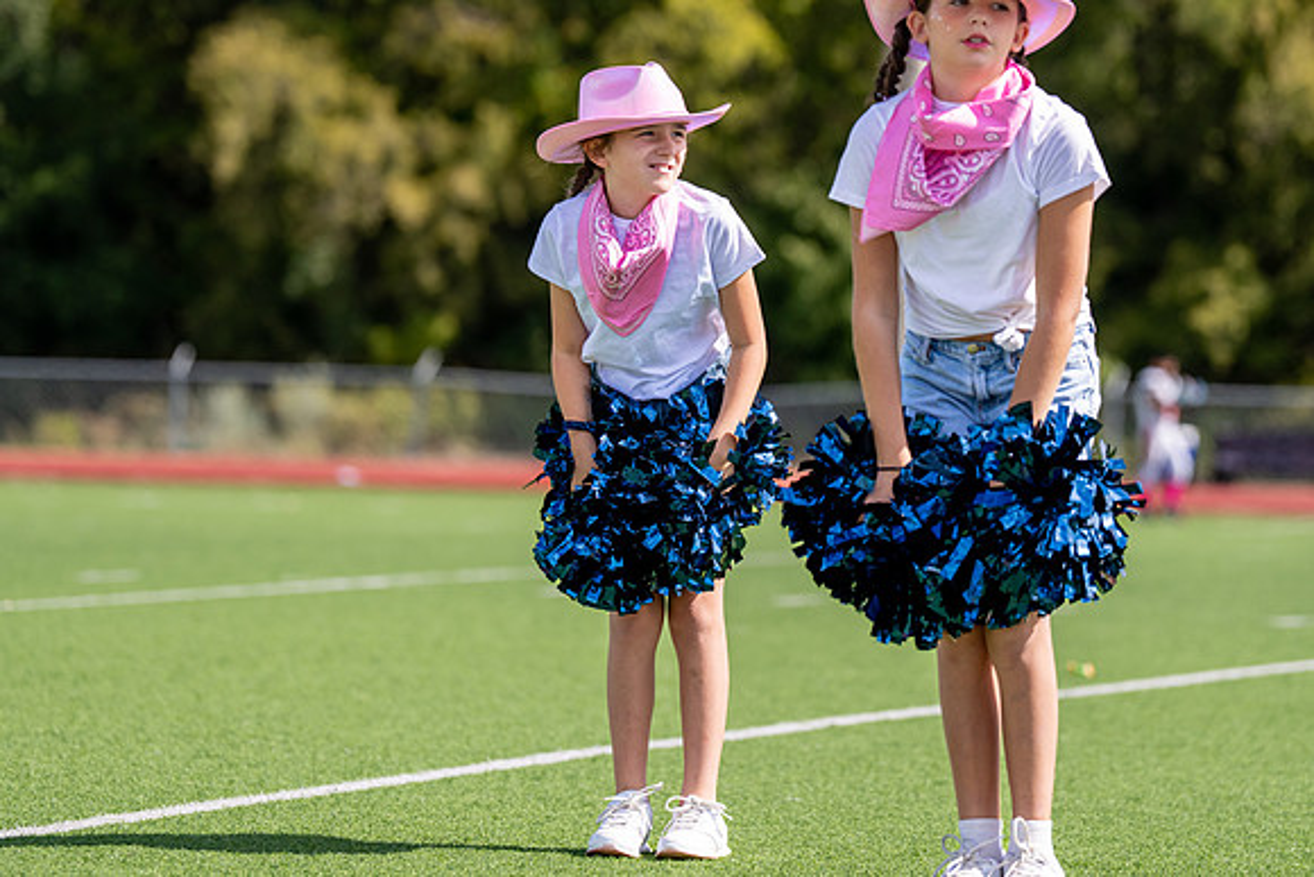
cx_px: 615
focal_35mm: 188
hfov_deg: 11.0
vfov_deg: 7.3
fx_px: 6850
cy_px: 302
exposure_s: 1/4000
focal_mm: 133
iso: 250
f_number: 2.8
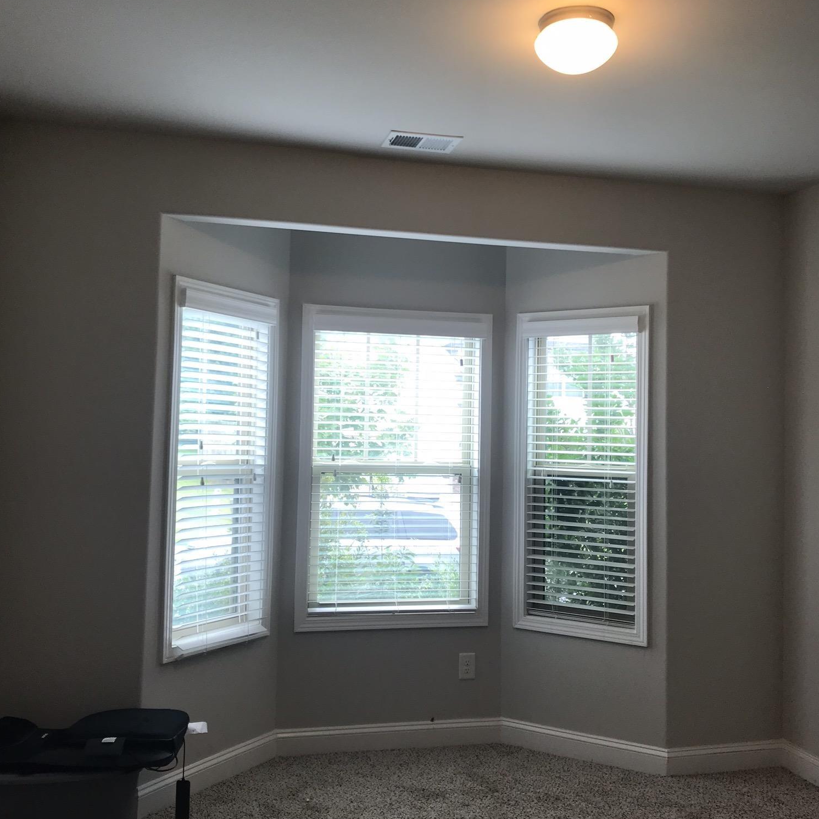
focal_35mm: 34
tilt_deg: +3.2
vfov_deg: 48.4
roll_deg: -0.6
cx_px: 410
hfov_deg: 48.5
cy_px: 414
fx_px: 910
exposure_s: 1/60
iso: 25
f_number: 1.8
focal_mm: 3.99
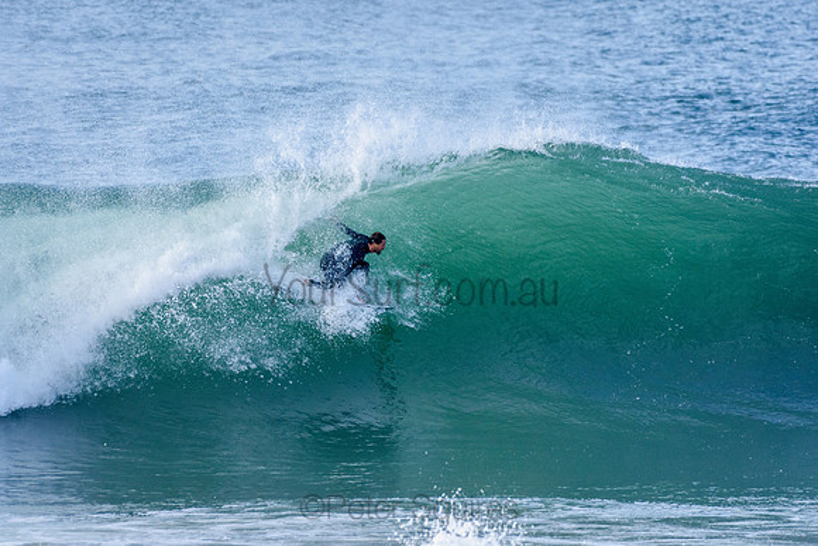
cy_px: 273
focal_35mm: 750
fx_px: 17045
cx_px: 409
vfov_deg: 1.8
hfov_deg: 2.7
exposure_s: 1/2000
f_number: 5.6
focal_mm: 500
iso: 720
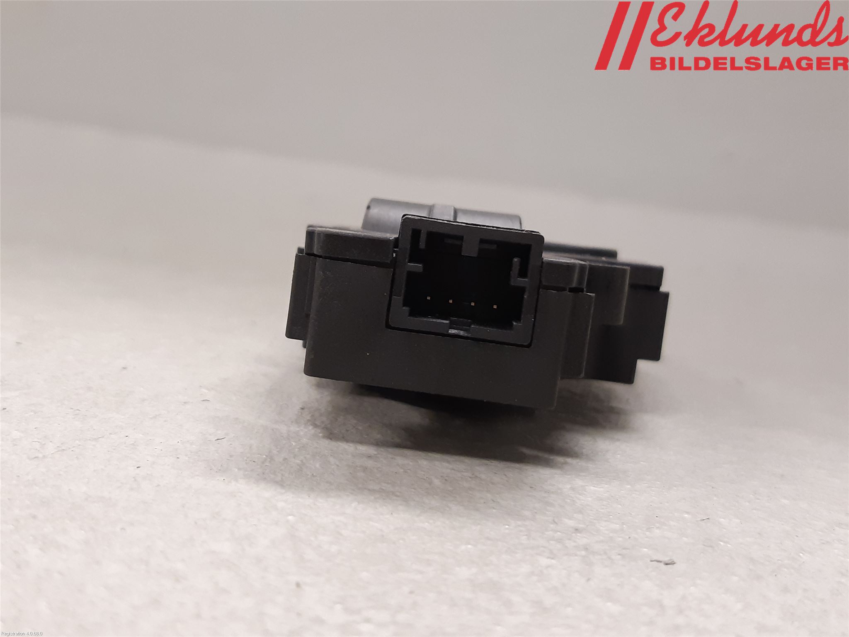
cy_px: 318
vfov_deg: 53.1
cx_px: 424
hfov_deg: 67.3
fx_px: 638
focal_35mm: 26
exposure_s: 1/50
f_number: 1.7
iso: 160
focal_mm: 3.93
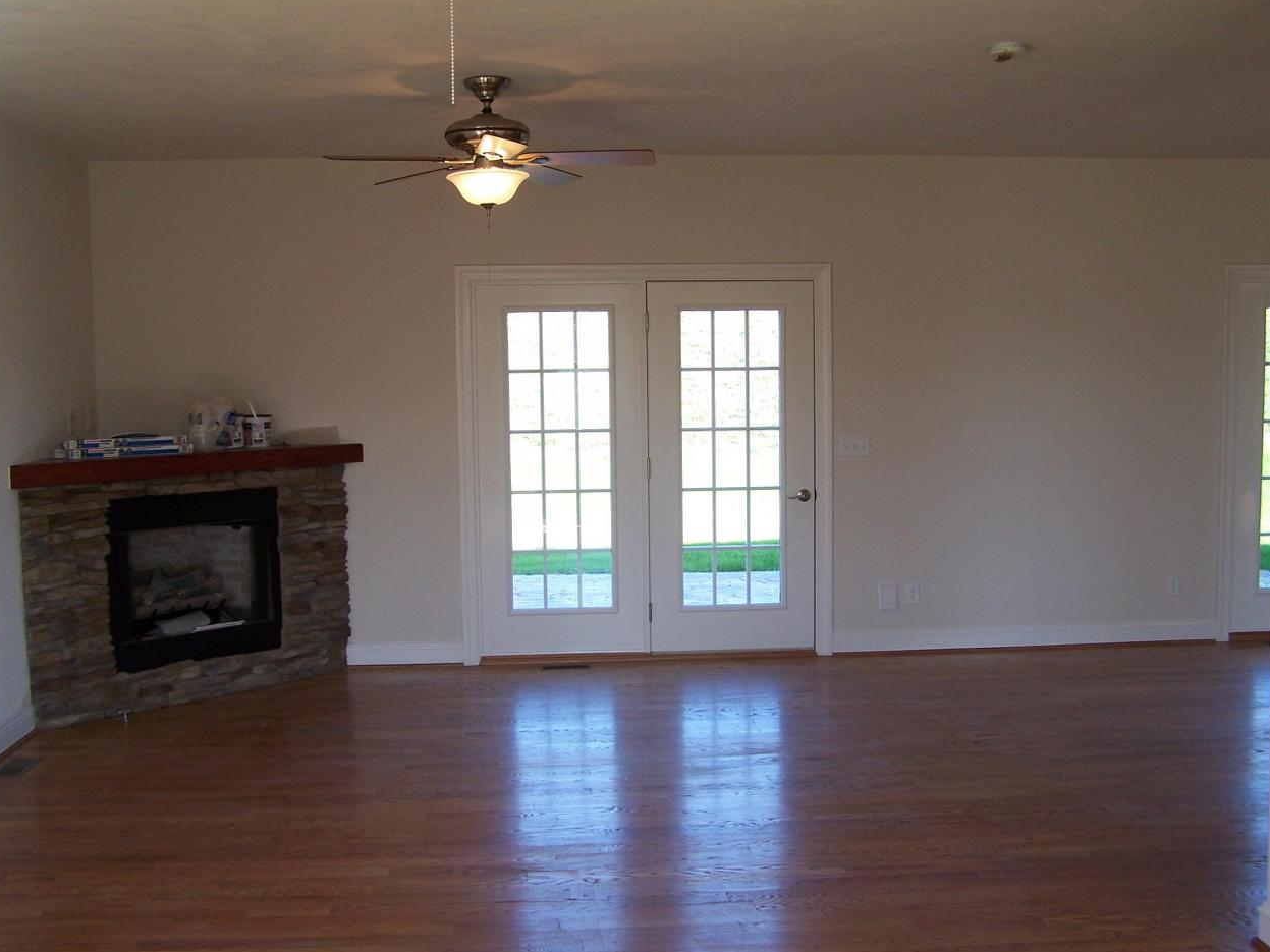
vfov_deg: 36.8
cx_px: 642
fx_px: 1431
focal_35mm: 39
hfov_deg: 47.9
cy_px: 479
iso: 80
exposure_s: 1/80
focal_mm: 6.3
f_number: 2.8
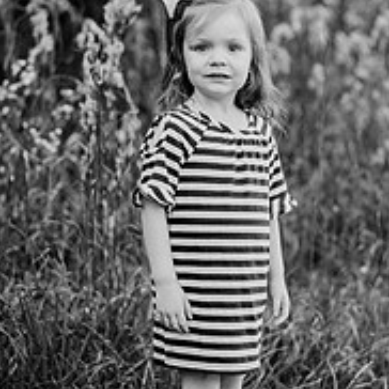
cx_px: 222
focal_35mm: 105
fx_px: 1335
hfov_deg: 16.6
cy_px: 184
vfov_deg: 16.6
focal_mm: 50
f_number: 2
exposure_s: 1/1000
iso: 200
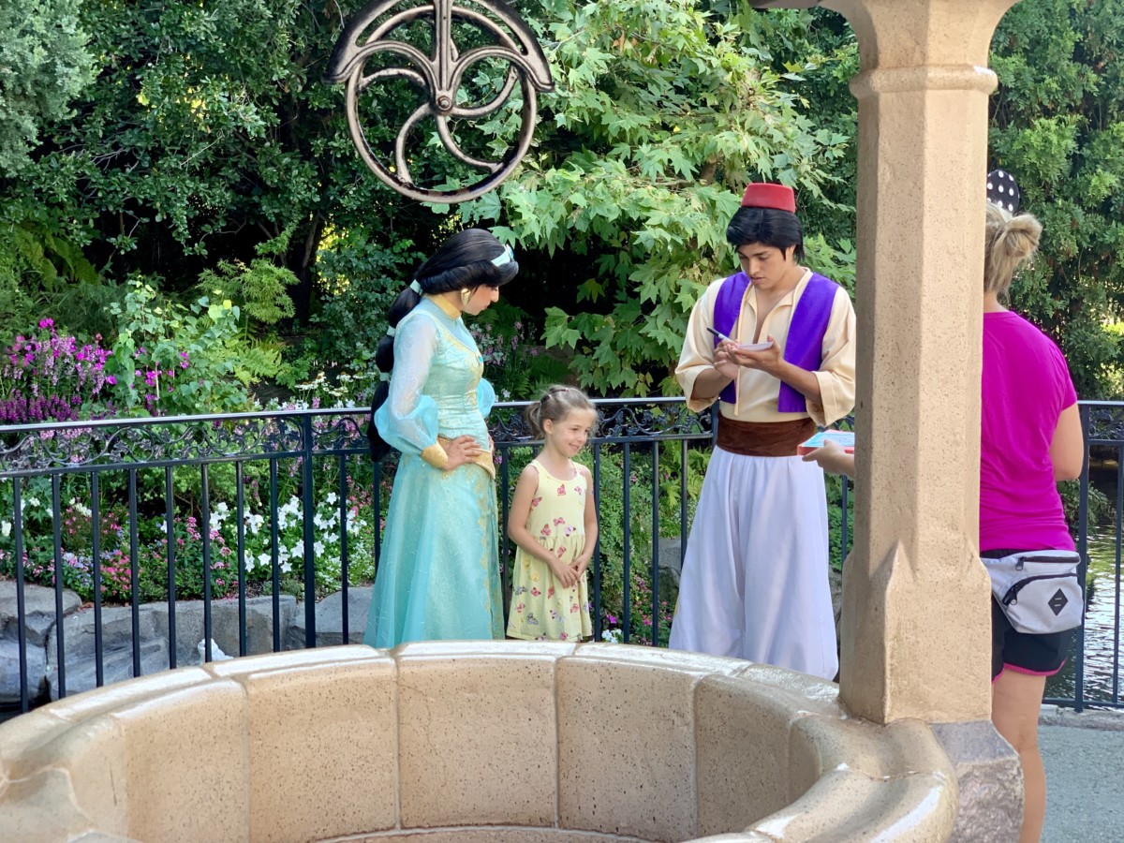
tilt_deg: -5.0
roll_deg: -1.6
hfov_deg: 36.8
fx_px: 1688
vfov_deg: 28.0
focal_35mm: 52
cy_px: 422
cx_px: 562
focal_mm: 6
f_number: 2.4
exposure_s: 1/122
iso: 50
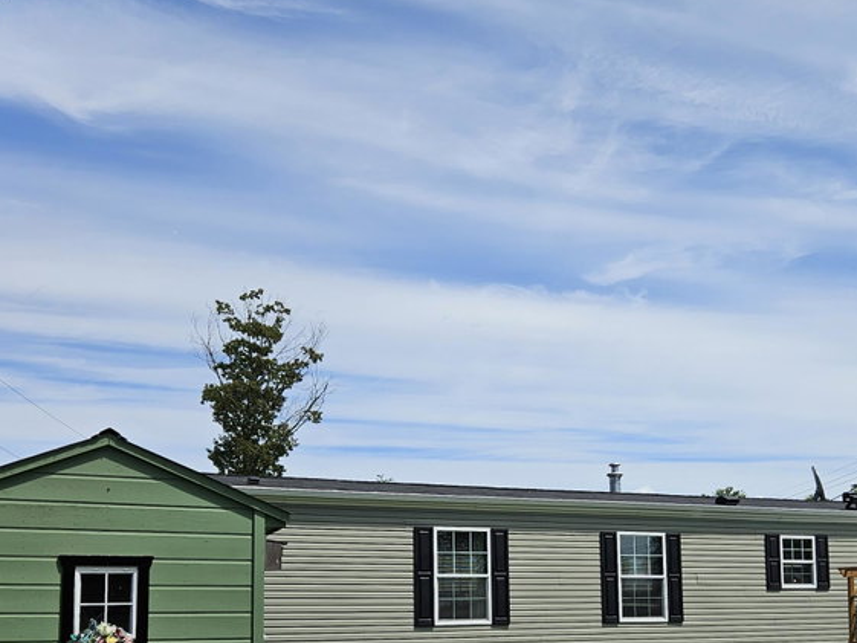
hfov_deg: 44.5
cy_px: 530
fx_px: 1040
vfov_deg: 33.2
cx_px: 526
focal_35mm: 42
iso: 25
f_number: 1.8
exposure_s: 1/3628
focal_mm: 5.4
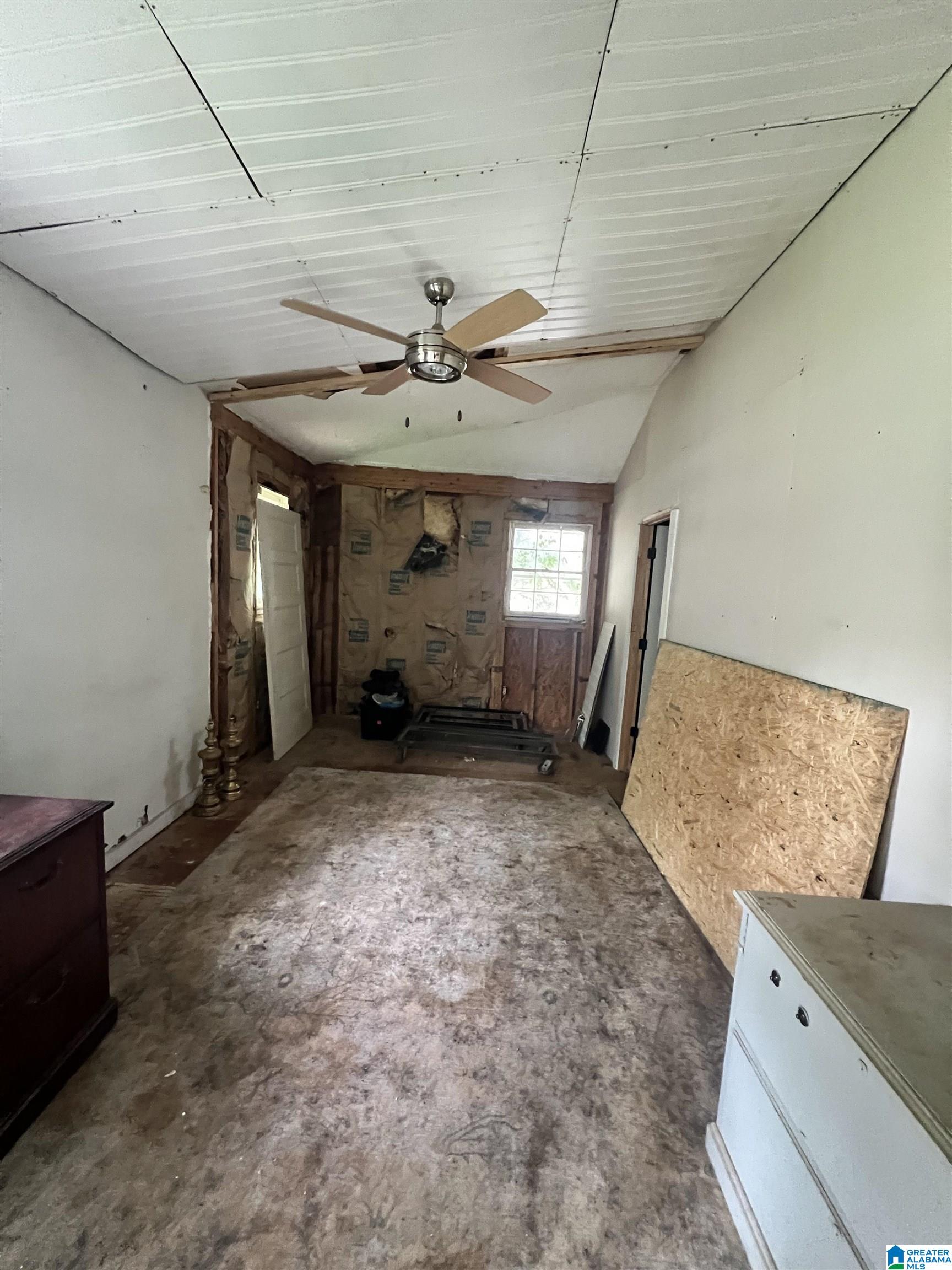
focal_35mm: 13
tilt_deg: -5.1
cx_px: 476
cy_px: 635
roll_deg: -2.3
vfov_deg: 106.2
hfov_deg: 89.9
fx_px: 477
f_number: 1.8
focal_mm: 1.57
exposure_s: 1/44
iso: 1000
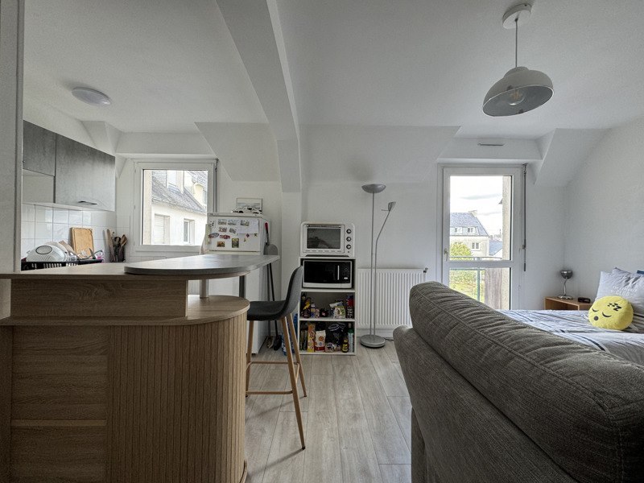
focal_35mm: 14
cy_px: 242
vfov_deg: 85.7
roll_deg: -0.7
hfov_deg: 102.1
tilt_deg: -0.3
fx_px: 260
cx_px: 322
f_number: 2.2
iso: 125
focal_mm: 2.22
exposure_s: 1/99
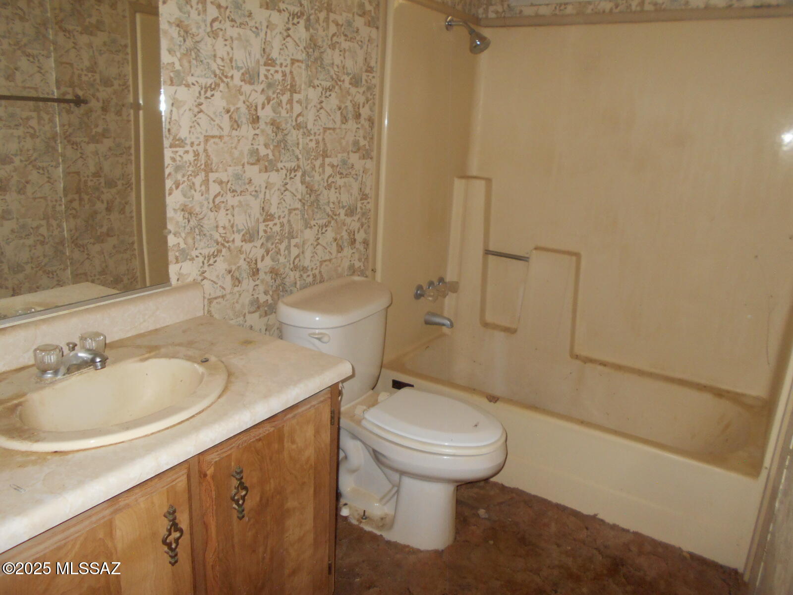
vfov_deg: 53.1
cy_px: 298
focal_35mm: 26
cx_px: 396
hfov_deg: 67.3
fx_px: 596
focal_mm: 4.6
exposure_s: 1/25
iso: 200
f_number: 3.2
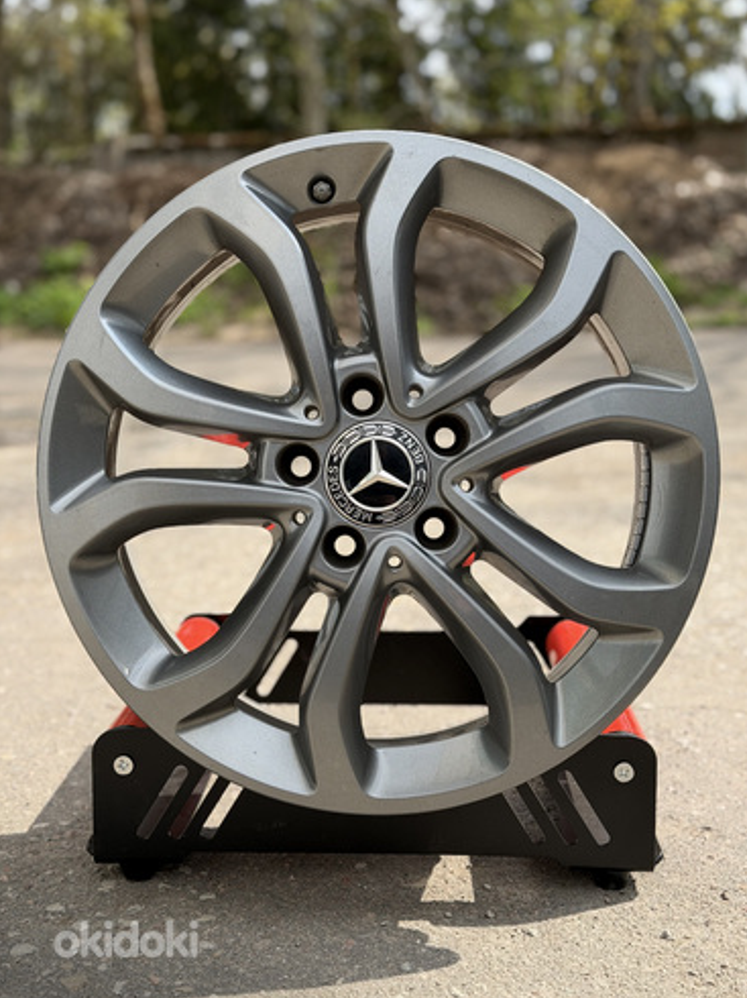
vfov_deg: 38.9
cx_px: 378
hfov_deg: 29.7
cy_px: 501
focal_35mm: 49
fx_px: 1411
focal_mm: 6.76
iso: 64
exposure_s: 1/2342
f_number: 1.78
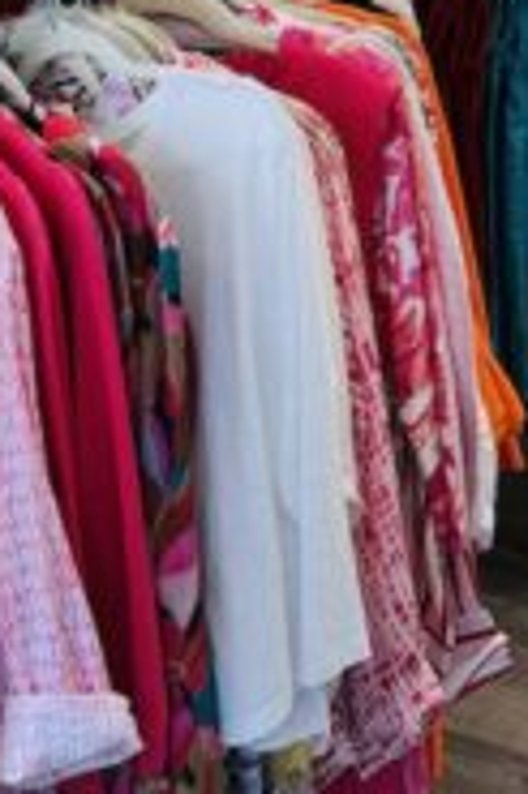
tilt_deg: -11.9
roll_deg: -0.6
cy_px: -129
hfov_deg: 16.7
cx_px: 446
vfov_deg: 23.2
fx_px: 1785
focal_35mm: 81
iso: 125
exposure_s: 1/60
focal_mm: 6.76
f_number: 1.78
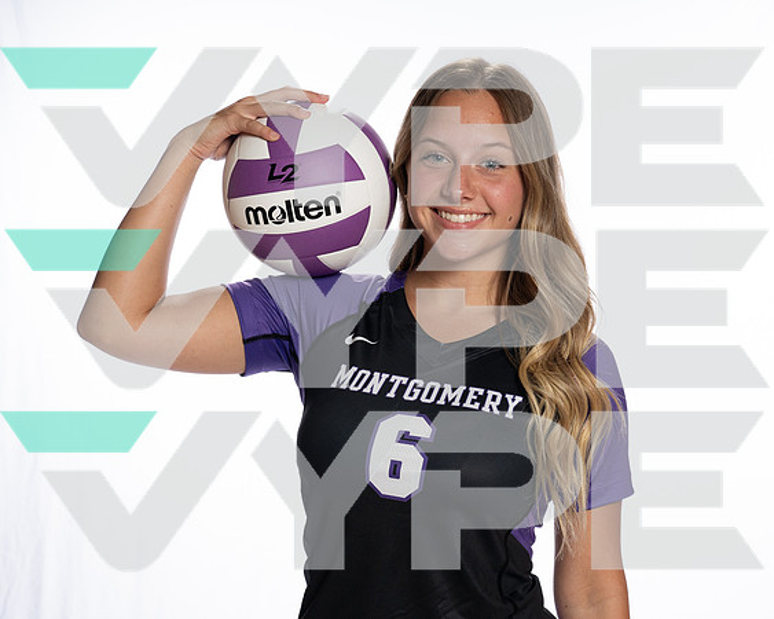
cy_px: 310
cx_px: 422
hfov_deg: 28.5
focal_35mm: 66
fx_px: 1522
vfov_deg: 23.0
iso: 800
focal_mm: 59
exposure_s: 1/250
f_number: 8
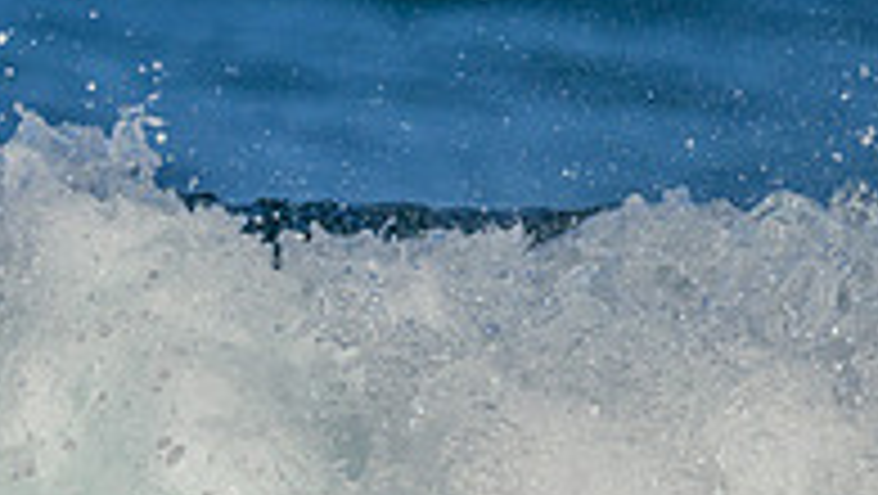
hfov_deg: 0.7
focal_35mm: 3144
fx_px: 73246
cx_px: -230
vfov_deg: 0.4
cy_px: 847
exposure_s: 1/2000
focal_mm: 800
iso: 140
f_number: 6.3
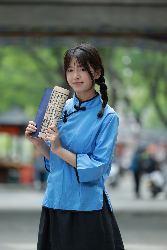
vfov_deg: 13.1
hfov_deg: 8.7
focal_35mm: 157
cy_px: 125
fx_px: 1092
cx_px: 84
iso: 100
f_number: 2.8
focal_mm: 158
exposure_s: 1/100
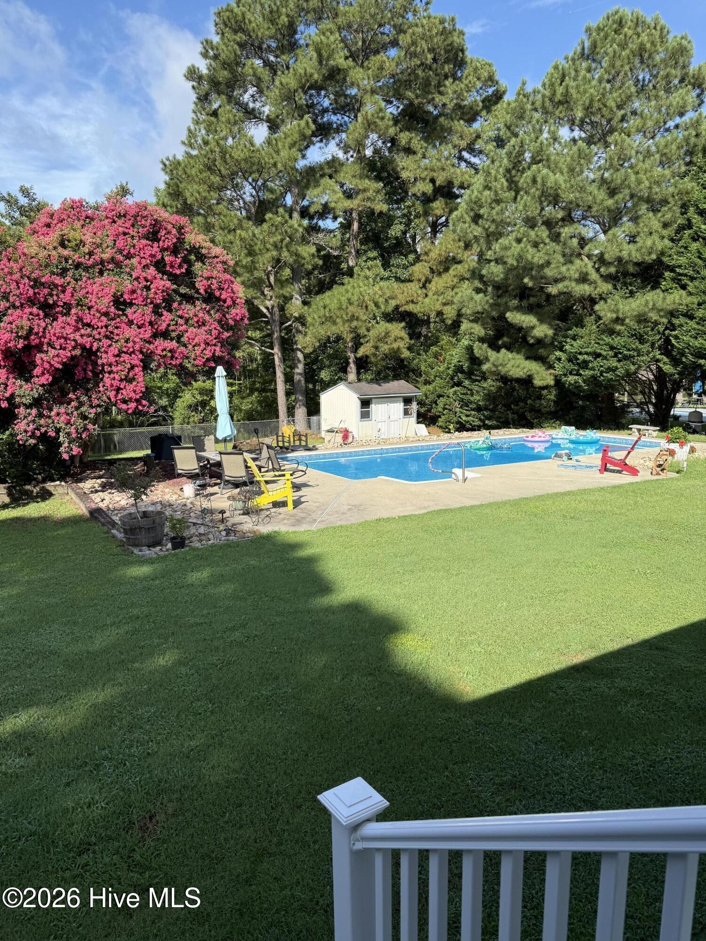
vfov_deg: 71.6
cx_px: 353
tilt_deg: -9.1
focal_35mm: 24
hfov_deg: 56.8
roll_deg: +0.6
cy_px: 470
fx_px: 653
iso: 80
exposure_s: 1/2299
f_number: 1.78
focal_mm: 6.76
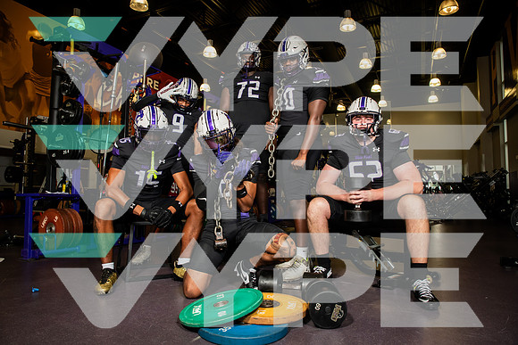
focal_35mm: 24
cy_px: 172
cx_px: 259
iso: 500
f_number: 5.6
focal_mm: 24
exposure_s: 1/250
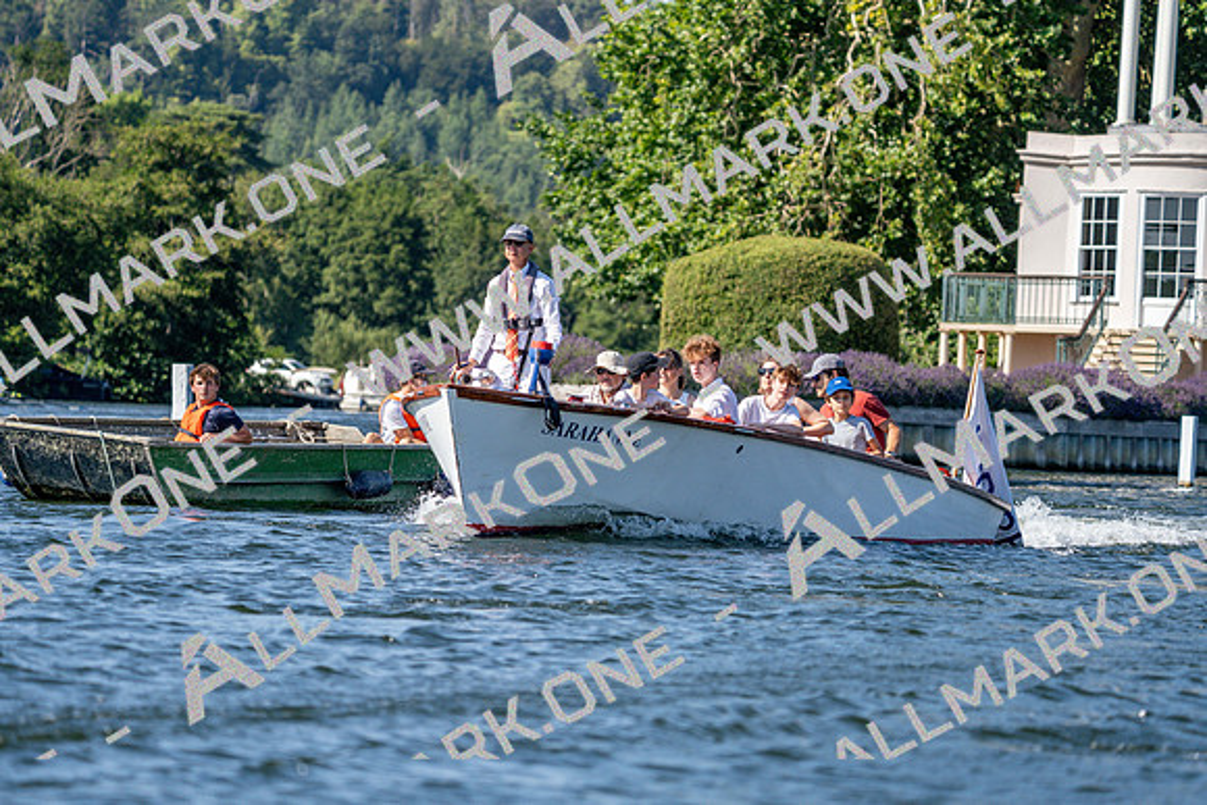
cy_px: 402
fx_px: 6707
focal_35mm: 200
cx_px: 604
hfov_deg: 10.3
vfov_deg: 6.9
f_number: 5.6
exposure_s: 1/1600
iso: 320
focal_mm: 200
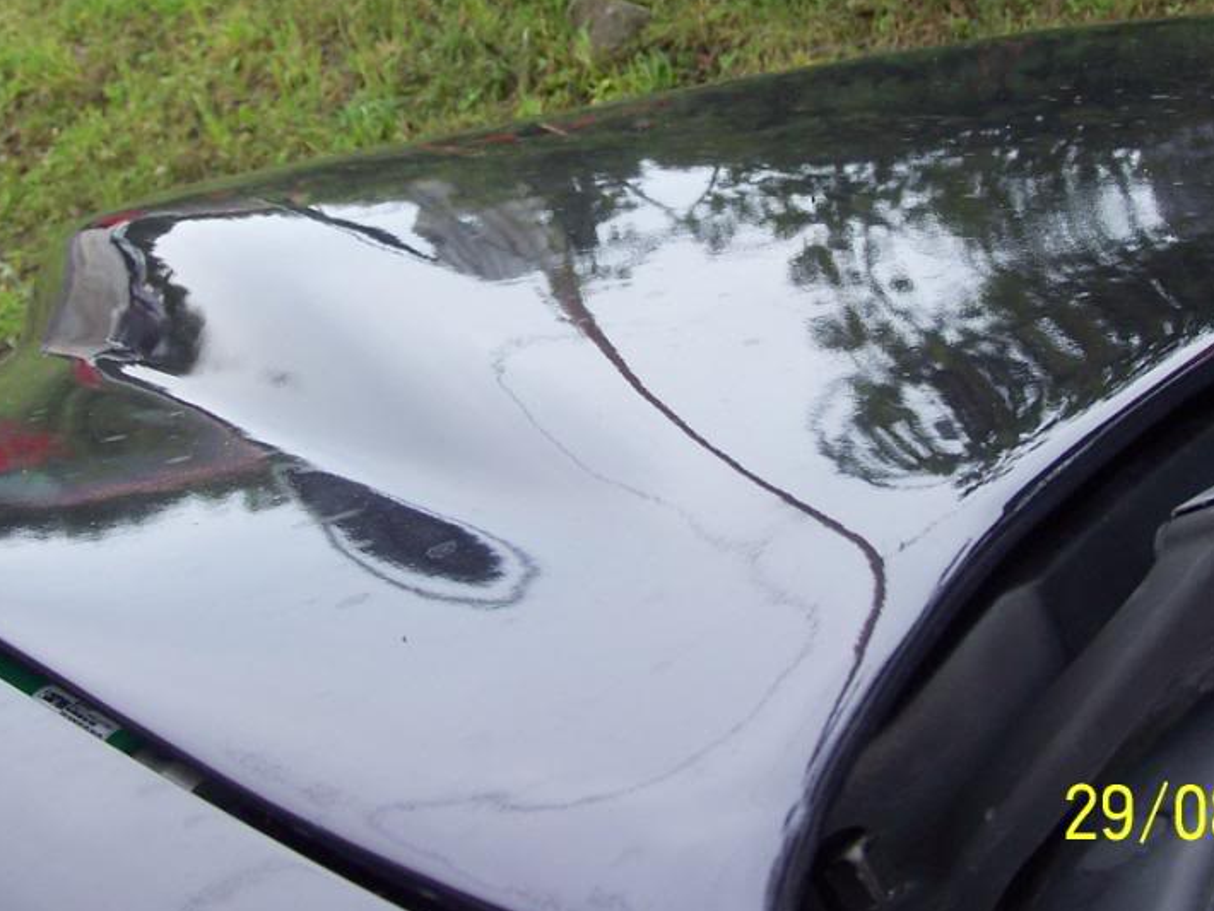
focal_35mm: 62
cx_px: 650
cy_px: 320
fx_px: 2175
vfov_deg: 23.6
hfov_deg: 31.2
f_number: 2.8
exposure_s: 1/60
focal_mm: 7.1
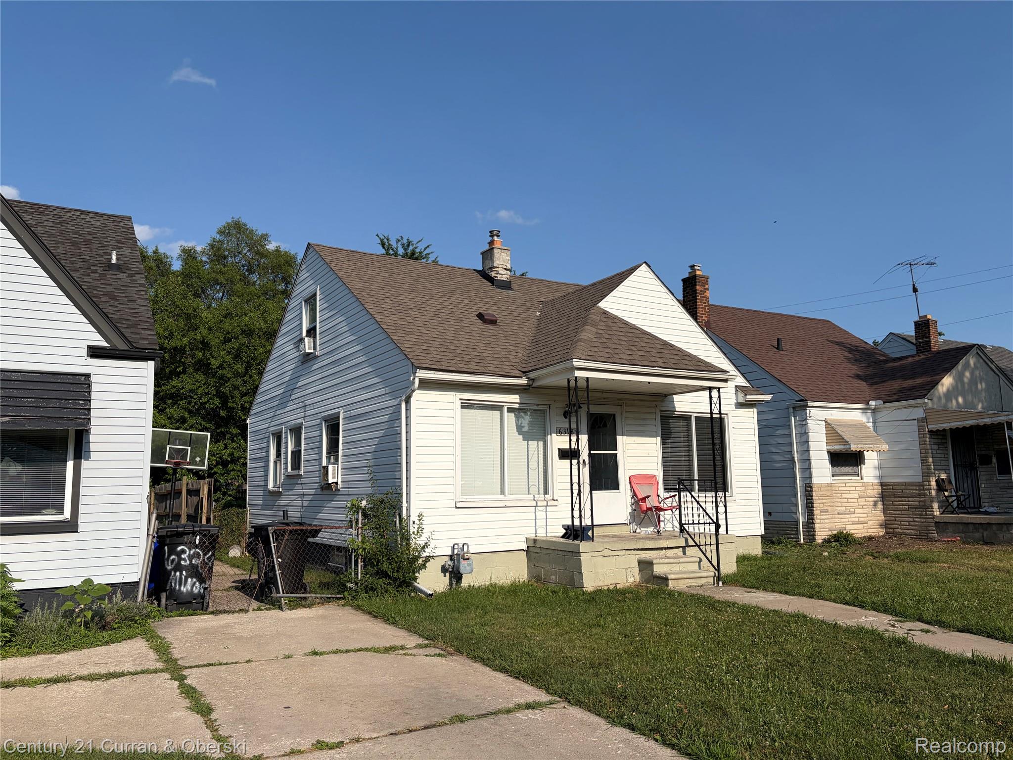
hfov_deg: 67.3
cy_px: 380
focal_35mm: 26
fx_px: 761
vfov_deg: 53.1
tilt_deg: +8.5
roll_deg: +1.5
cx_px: 506
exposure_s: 1/7813
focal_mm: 5.96
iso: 64
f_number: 1.6
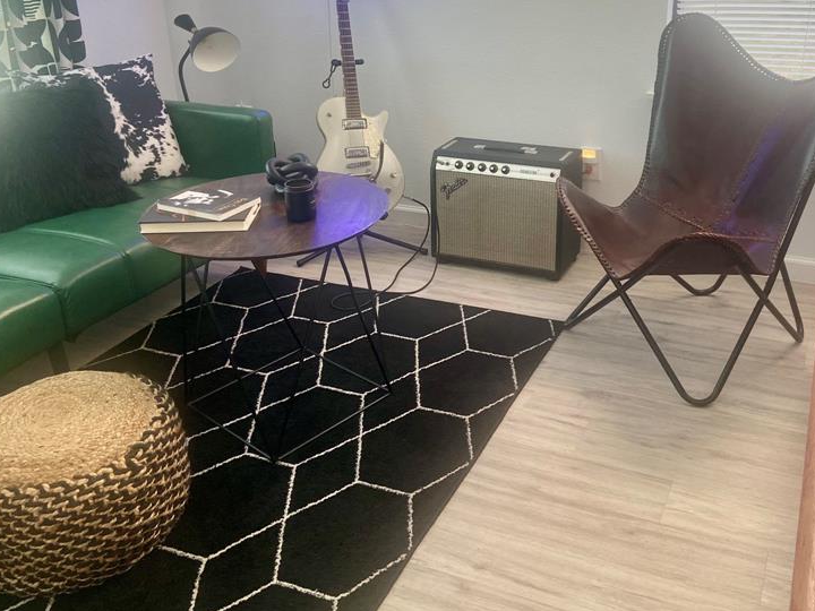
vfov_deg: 38.2
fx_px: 871
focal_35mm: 37
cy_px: 198
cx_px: 478
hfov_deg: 49.9
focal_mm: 4.25
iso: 125
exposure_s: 1/121
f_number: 1.8
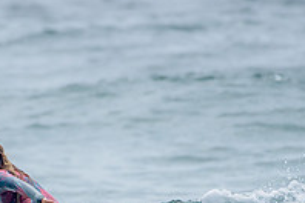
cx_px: -78
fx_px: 15206
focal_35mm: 1795
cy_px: 281
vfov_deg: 0.8
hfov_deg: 1.1
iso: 220
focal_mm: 500
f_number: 5.6
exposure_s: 1/2000
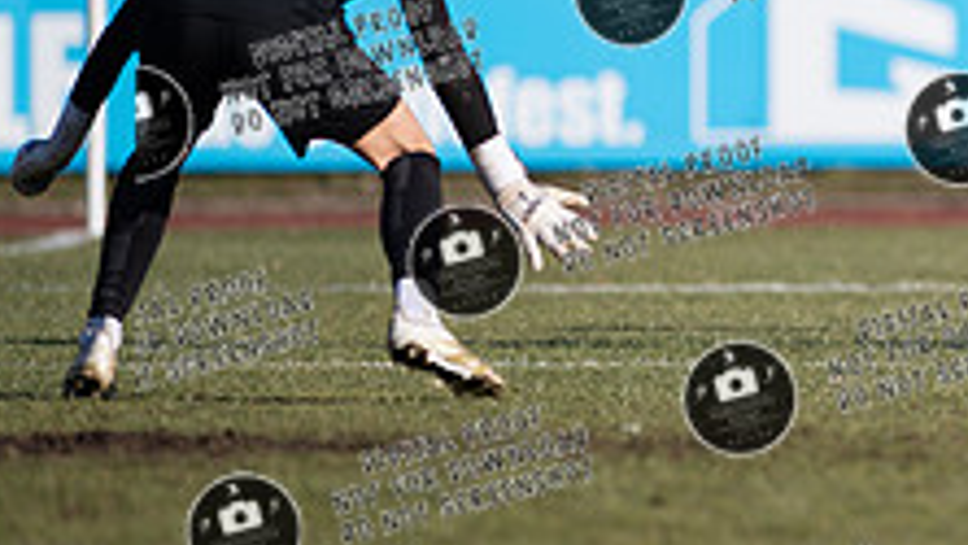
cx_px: 1237
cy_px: -23
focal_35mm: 893
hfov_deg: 2.4
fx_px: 22927
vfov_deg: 1.4
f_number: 2.8
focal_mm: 300
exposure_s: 1/1600
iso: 72
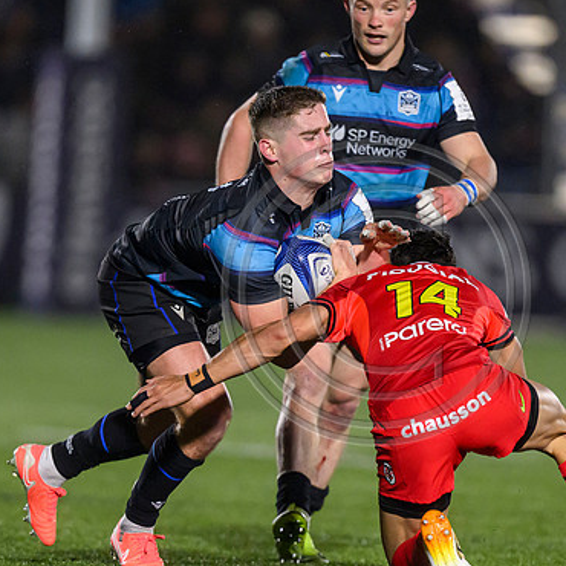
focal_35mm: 805
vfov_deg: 2.2
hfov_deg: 2.2
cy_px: 394
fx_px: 14892
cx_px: 213
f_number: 3.2
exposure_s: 1/3200
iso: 5000
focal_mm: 400
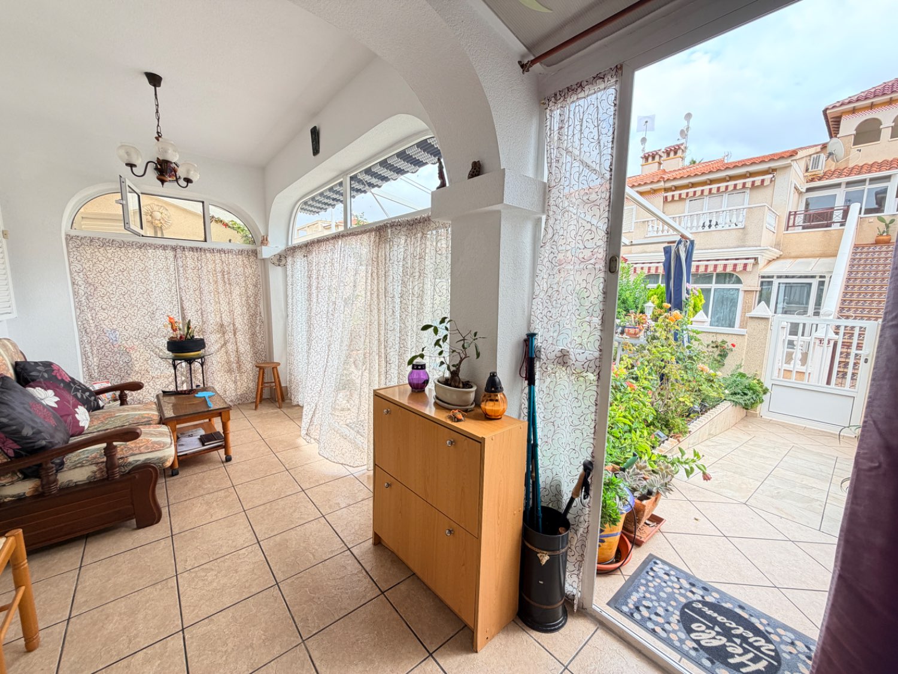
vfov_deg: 85.7
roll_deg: -0.1
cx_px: 449
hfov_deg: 102.1
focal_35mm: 14
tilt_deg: -7.4
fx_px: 363
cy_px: 337
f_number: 2.2
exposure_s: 1/121
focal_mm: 2.22
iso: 64
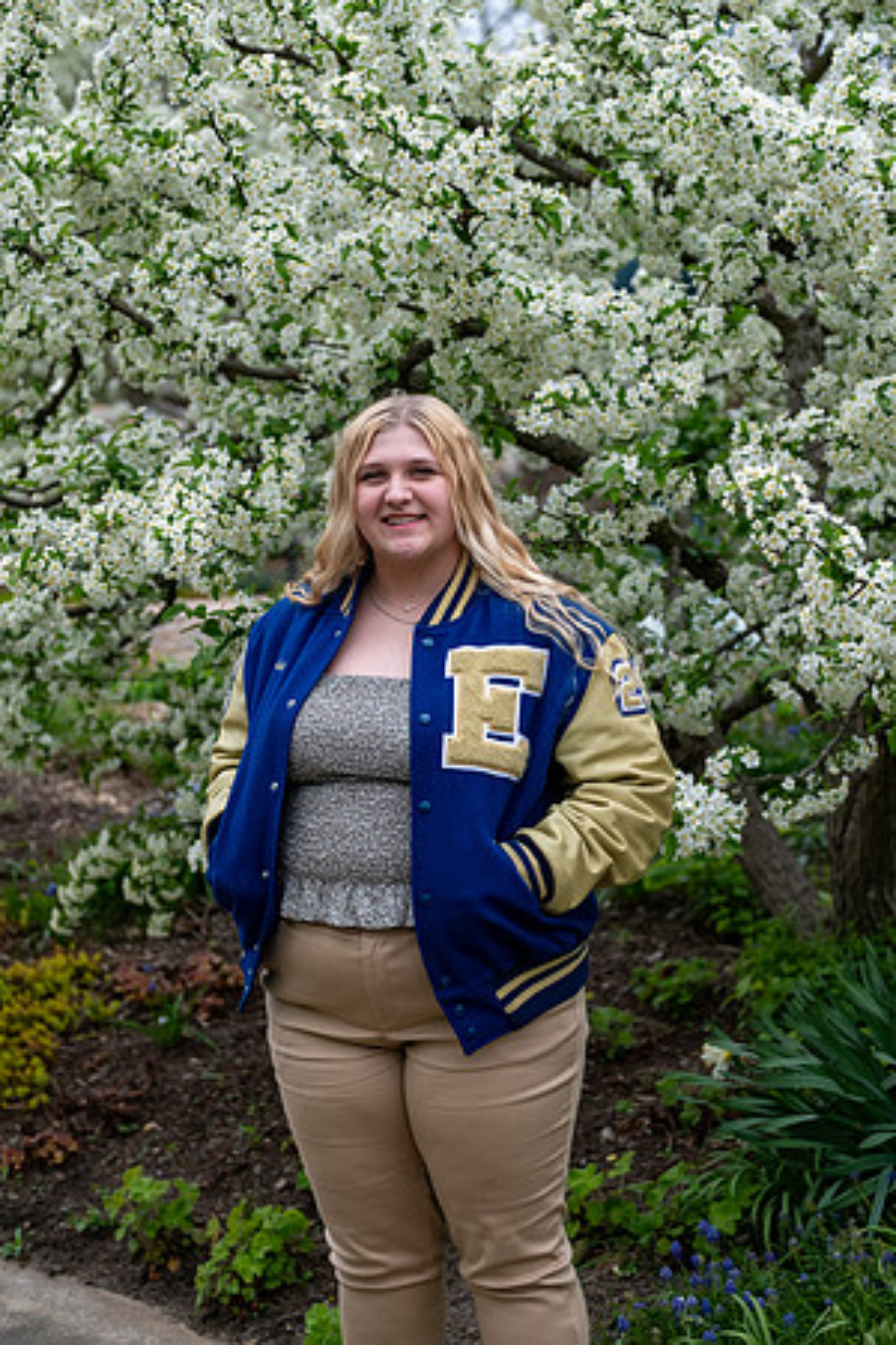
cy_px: 672
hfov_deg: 15.5
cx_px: 448
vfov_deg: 23.1
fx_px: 3285
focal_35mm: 88
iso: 250
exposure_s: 1/500
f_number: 2.8
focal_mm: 58.7
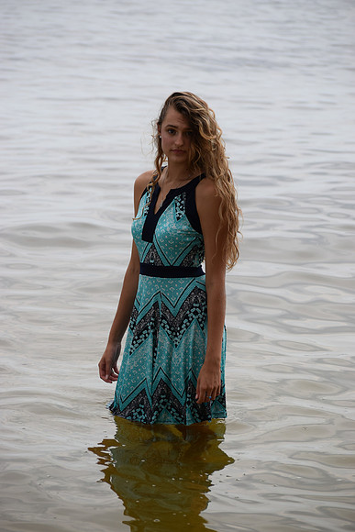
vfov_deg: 15.9
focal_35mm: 129
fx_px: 1907
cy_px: 266
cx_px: 178
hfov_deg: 10.6
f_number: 4.2
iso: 400
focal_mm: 86
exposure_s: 1/1000
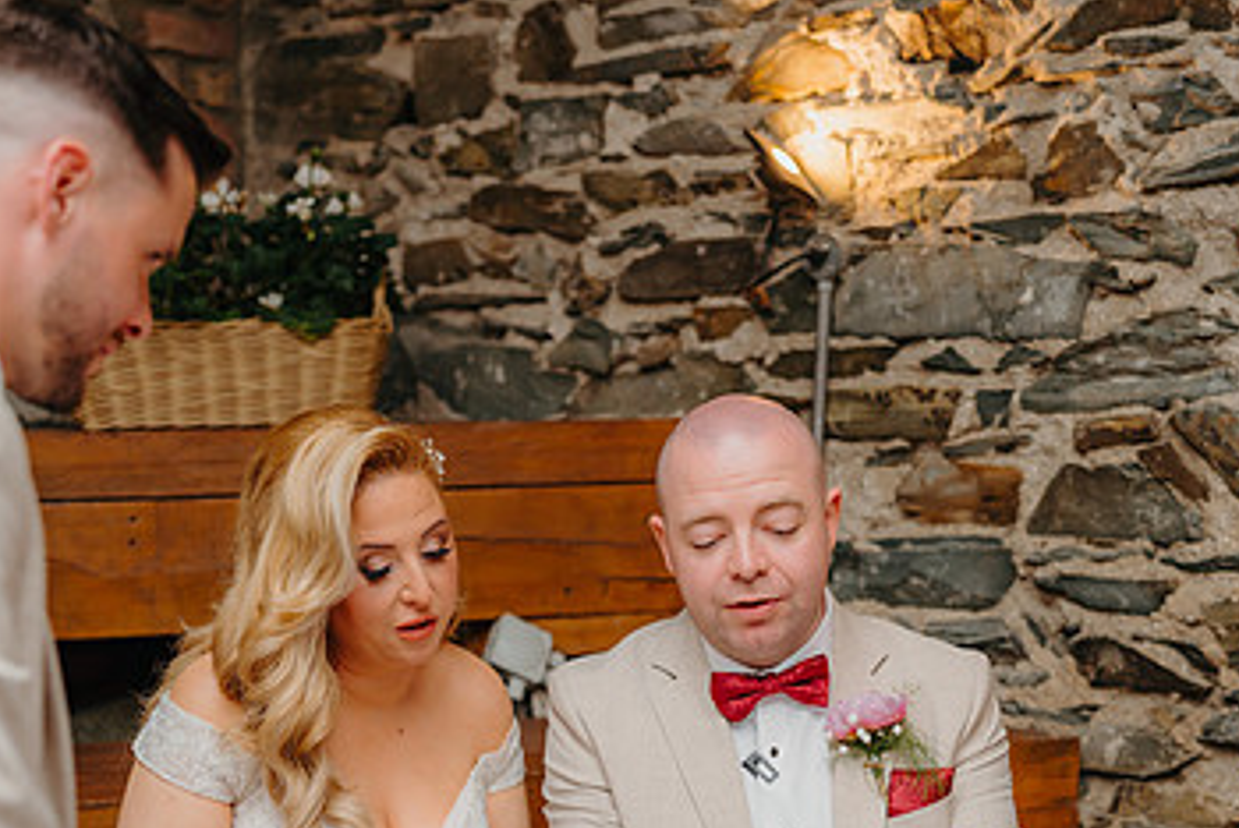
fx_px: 1998
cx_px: 644
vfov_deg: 23.1
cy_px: 678
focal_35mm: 58
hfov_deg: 34.5
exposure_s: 1/200
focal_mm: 35
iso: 100
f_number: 2
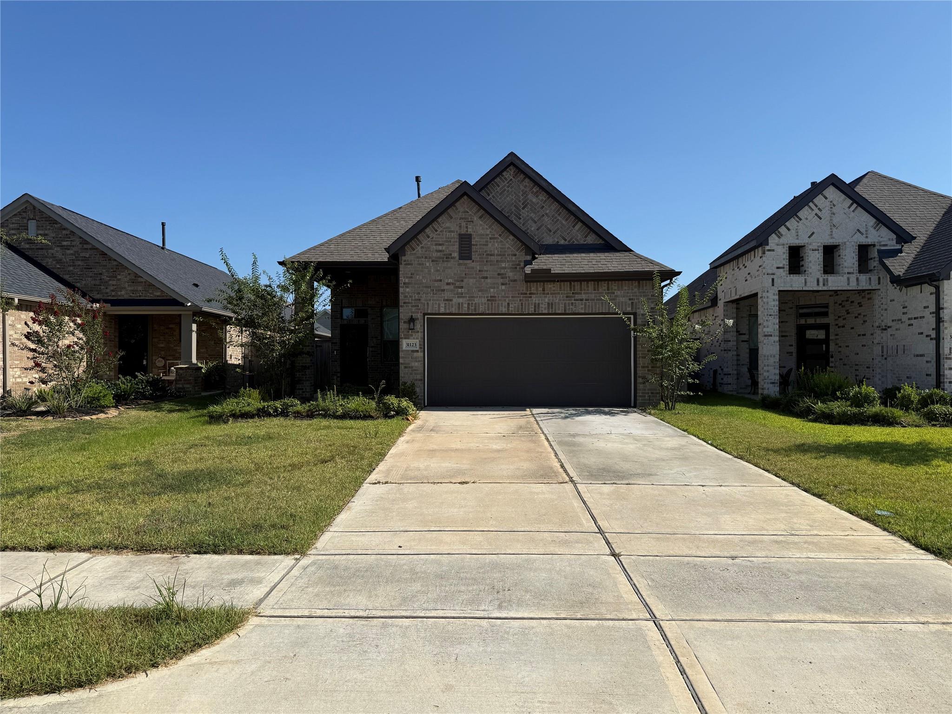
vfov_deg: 56.8
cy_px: 357
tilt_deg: +0.0
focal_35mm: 24
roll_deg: -0.9
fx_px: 660
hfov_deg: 71.6
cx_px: 476
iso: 80
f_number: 1.78
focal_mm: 6.76
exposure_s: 1/6173
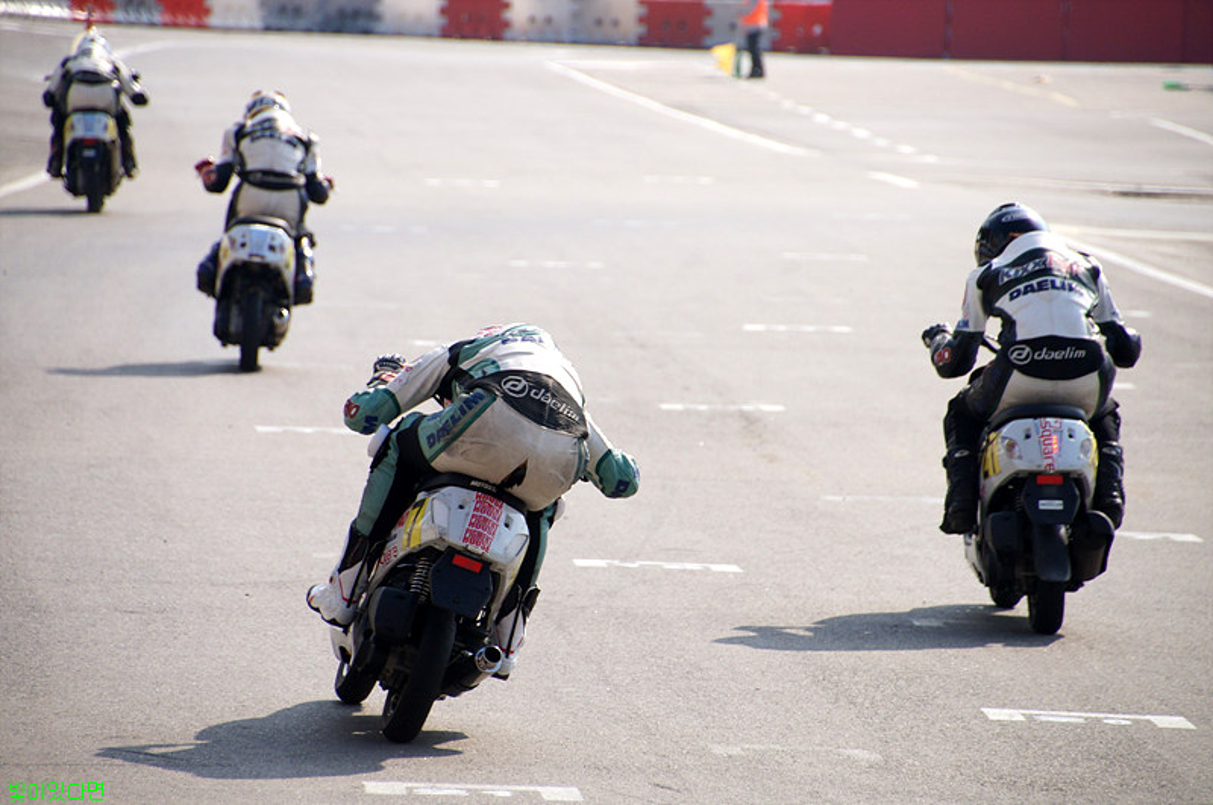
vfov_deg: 4.6
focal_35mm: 300
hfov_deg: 6.9
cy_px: 402
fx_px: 10094
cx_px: 606
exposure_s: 1/1250
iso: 400
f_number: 6.3
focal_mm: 200
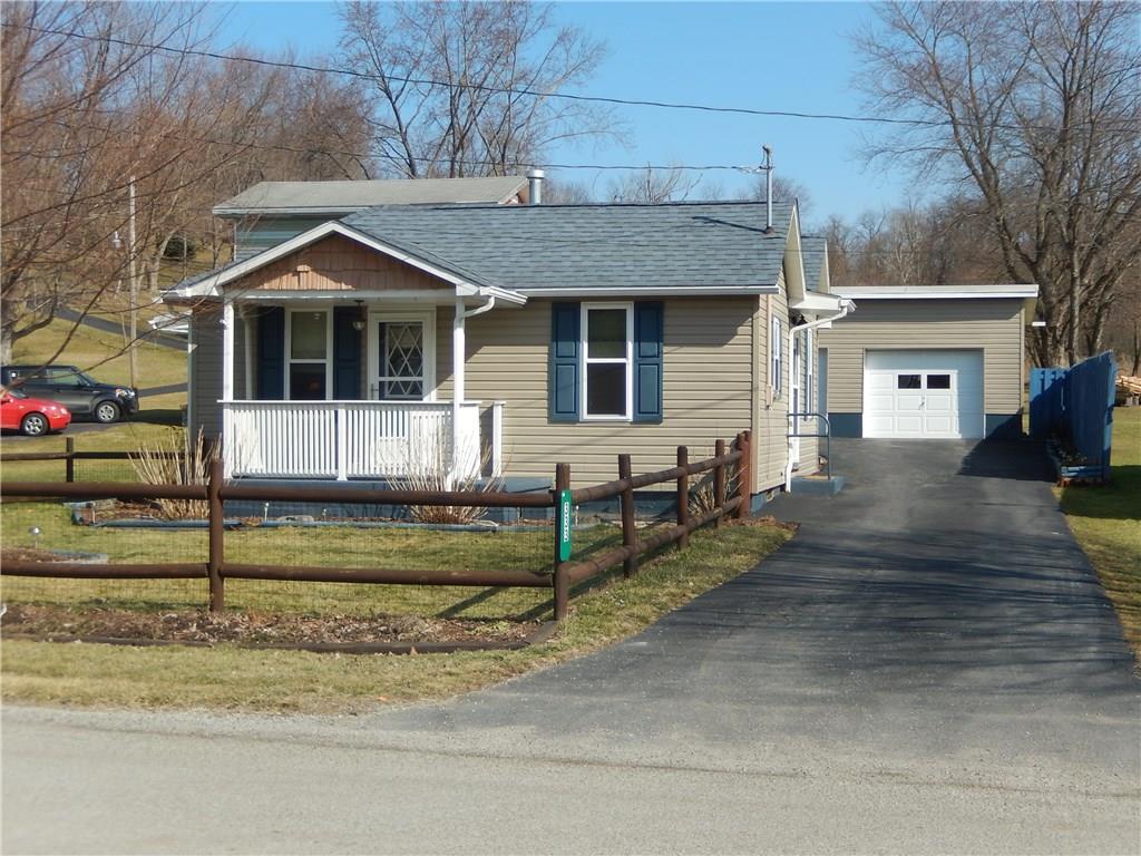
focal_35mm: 51
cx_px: 570
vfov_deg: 28.6
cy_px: 428
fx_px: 1681
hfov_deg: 37.5
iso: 125
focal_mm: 9.2
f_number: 4.5
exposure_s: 1/800
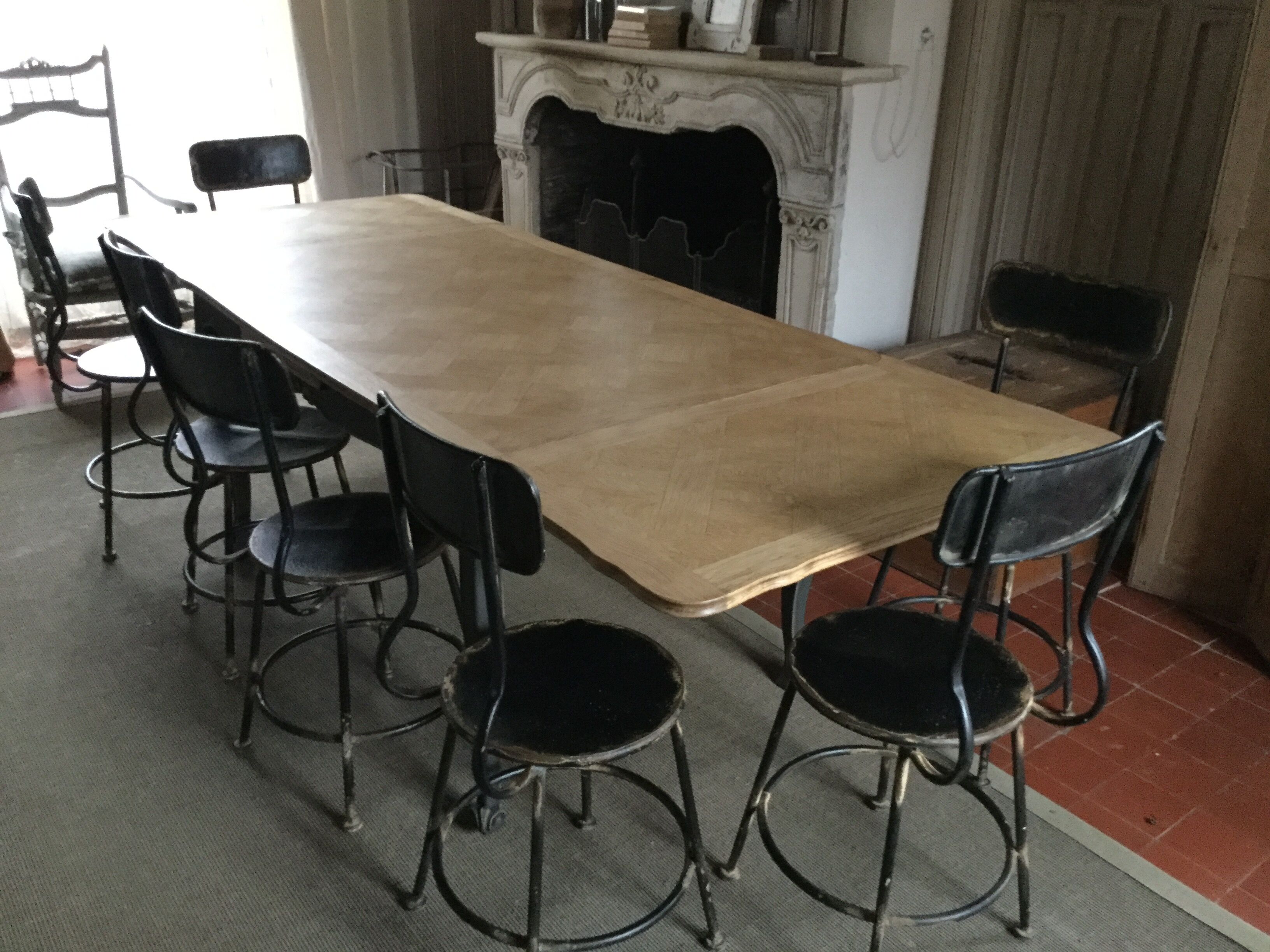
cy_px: 476
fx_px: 1137
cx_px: 635
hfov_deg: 58.4
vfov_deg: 45.4
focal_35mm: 31
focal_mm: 3.3
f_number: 2.4
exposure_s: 1/17
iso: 500
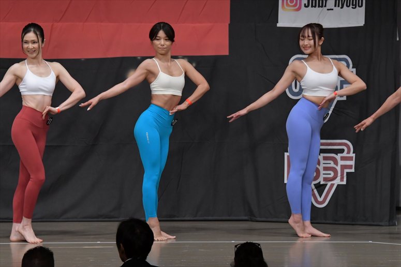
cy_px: 134
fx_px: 2416
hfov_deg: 9.5
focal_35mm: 217
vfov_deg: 6.3
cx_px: 200
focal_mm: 145
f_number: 5.6
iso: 3200
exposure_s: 1/400
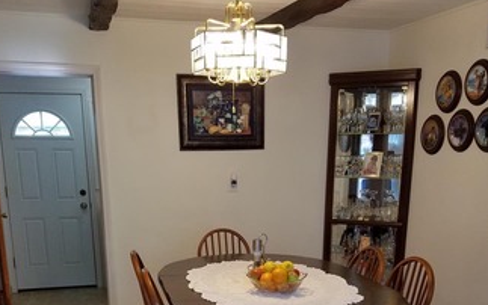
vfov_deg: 29.7
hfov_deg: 48.2
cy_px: 285
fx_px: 545
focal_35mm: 41
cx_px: 251
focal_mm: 4.2
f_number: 1.7
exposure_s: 1/60
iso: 125
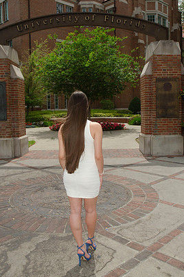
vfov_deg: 51.9
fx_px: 285
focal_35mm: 37
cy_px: 131
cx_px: 91
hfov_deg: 35.8
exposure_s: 1/250
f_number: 9
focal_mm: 22
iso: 100
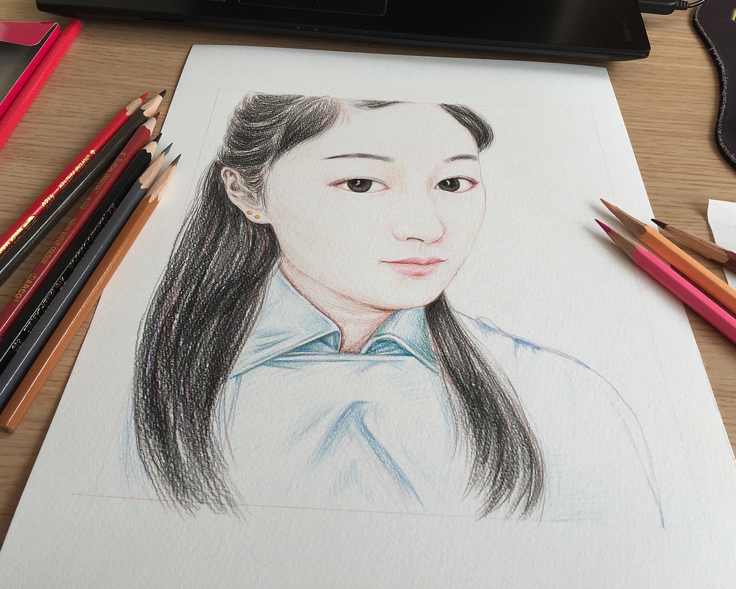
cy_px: 290
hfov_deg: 57.2
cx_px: 370
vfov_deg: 47.1
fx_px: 675
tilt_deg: -50.3
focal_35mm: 31
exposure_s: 1/246
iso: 32
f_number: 2.2
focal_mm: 4.15
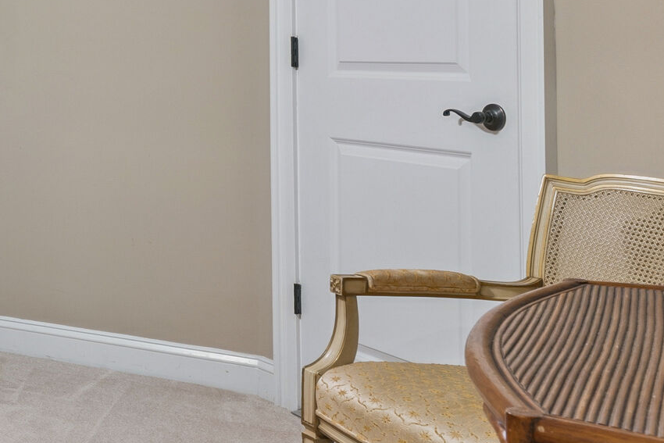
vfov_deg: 22.1
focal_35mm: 60
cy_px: 38
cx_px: -297
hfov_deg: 25.9
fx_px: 1107
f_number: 8
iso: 250
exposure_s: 1/2
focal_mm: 17
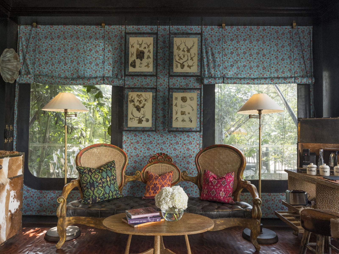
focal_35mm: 25
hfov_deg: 69.4
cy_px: 127
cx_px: 170
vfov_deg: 54.9
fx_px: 245
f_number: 9
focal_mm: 32
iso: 800
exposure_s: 1/15
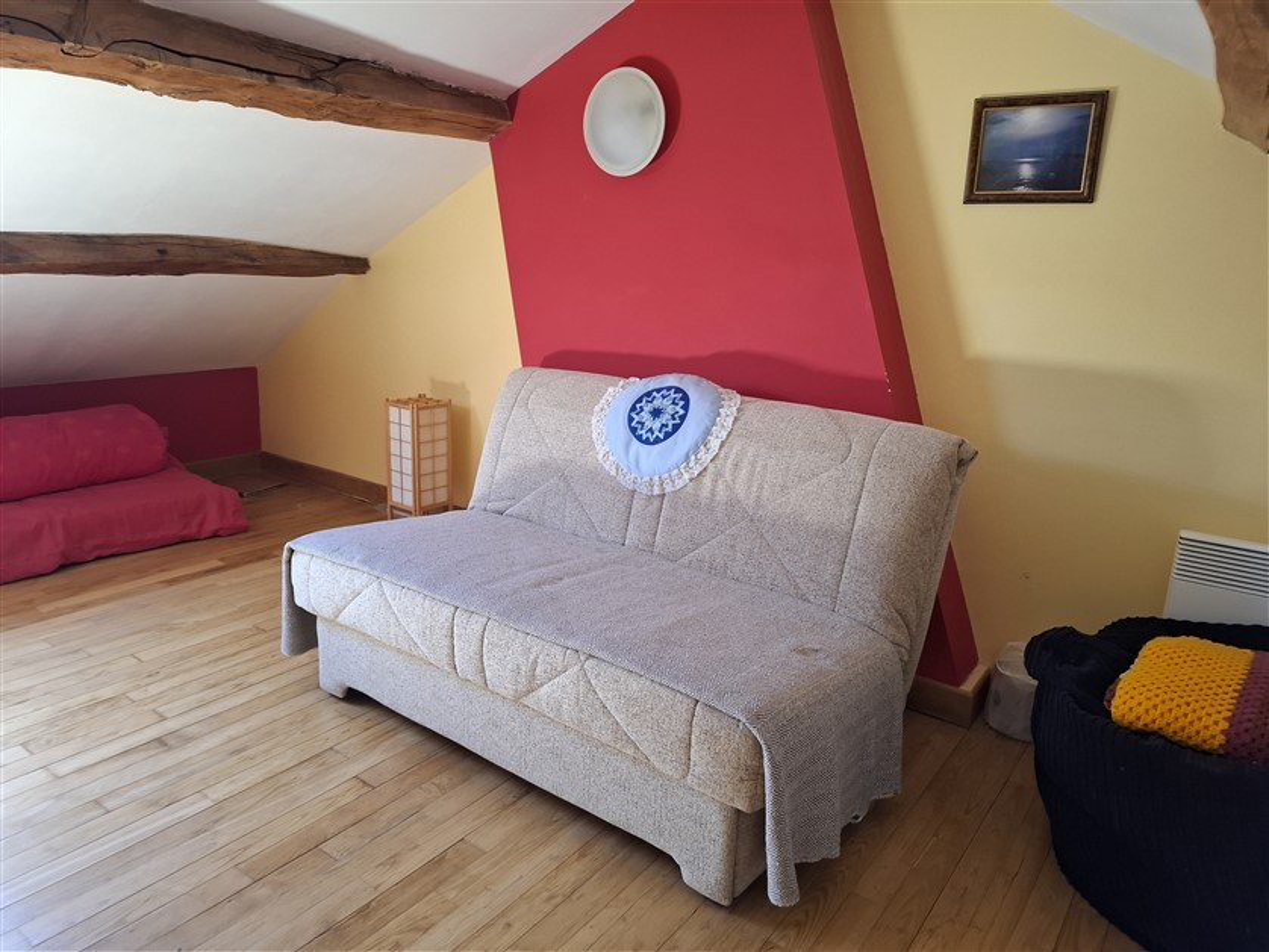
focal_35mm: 23
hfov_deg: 73.9
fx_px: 843
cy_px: 476
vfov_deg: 58.9
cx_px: 634
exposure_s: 1/25
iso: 320
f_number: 1.8
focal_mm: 5.54
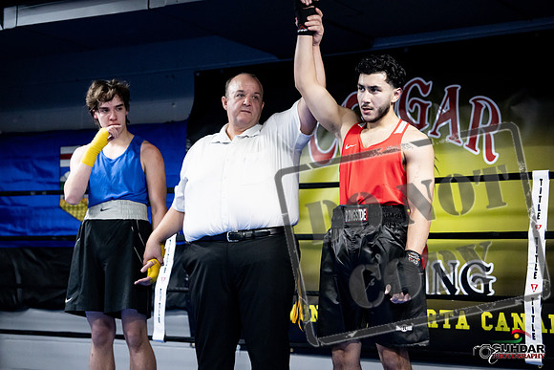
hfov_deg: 29.2
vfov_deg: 19.7
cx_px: 277
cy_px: 185
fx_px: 1062
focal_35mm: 69
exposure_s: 1/1000
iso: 8000
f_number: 2.8
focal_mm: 69
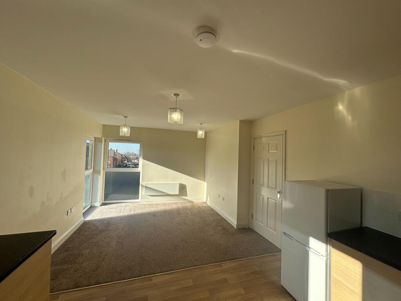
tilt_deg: +2.3
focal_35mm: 14
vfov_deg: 85.7
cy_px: 150
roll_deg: -1.9
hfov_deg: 102.1
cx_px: 200
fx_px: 162
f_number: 2.2
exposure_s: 1/600
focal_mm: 2.22
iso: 40
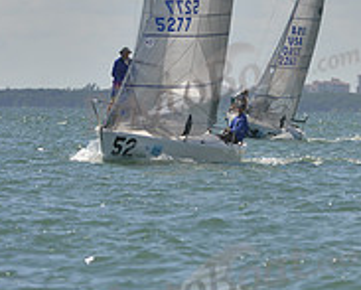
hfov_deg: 3.0
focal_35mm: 653
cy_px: -46
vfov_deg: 2.4
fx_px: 6988
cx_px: 464
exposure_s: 1/1250
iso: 200
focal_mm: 220
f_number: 7.1
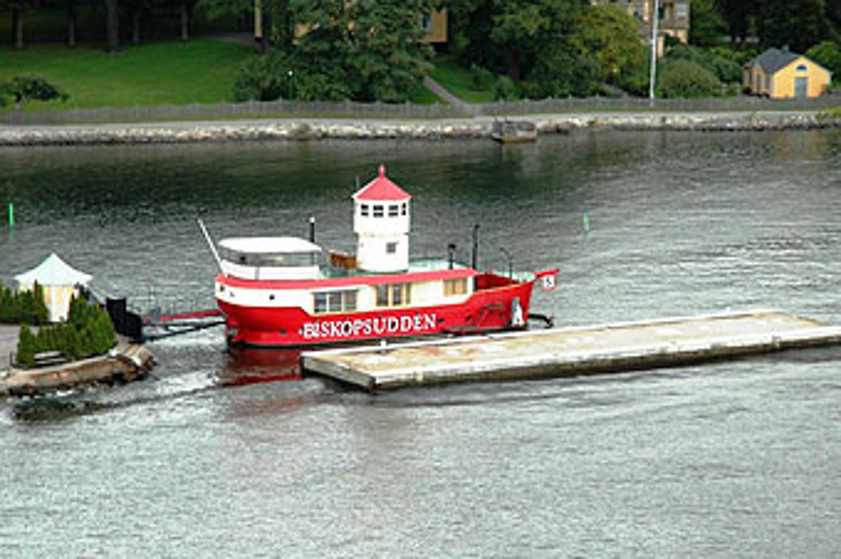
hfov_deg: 14.8
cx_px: 455
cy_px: 301
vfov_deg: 9.8
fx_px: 3244
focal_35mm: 139
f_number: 6.3
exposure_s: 1/160
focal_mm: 70
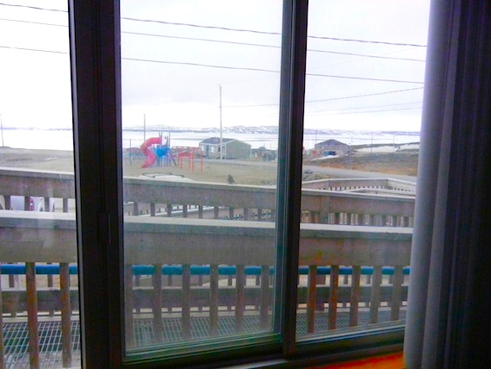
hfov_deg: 59.9
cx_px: 246
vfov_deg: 46.8
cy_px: 184
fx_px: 426
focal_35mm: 30
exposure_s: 1/2000
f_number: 7
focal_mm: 5.4
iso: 1600
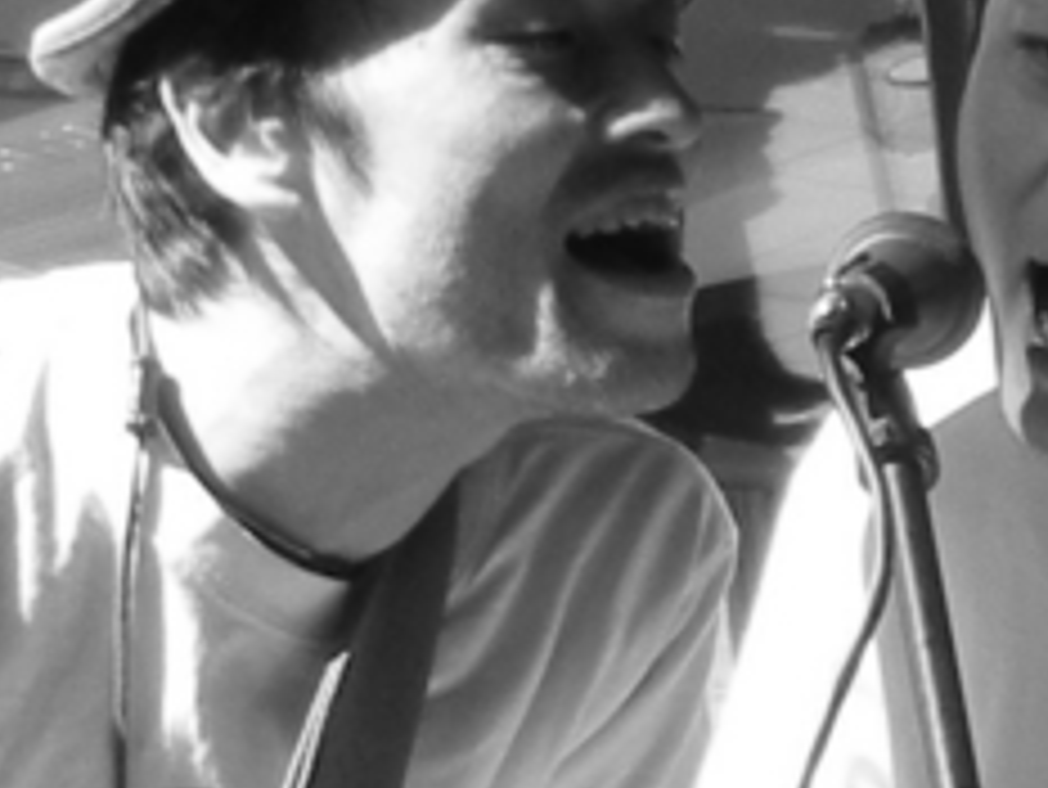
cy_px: 500
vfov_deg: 11.1
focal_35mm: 134
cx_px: 832
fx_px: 4059
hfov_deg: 14.6
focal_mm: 7.1
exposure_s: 1/271
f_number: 3.7
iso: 160
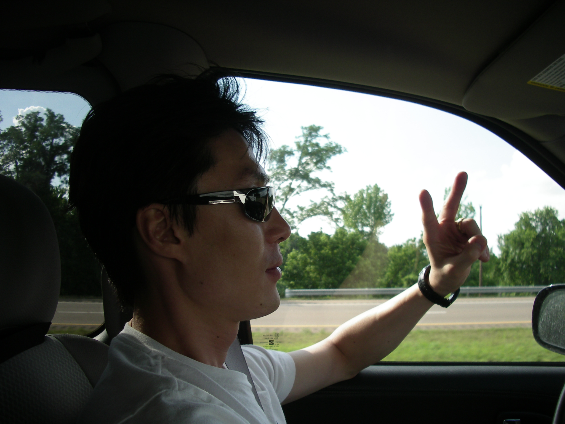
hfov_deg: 52.6
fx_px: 571
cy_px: 212
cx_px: 282
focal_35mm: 35
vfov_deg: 40.7
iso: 80
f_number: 2.6
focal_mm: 5.8
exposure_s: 1/320
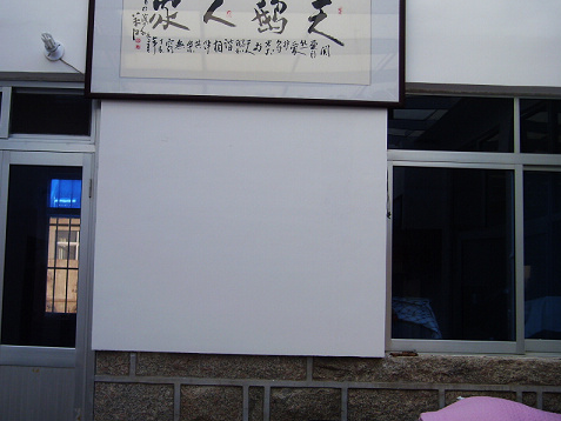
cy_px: 198
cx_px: 221
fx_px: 713
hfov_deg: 42.7
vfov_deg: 32.9
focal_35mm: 44
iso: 50
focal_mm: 7.28
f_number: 3.6
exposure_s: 1/96
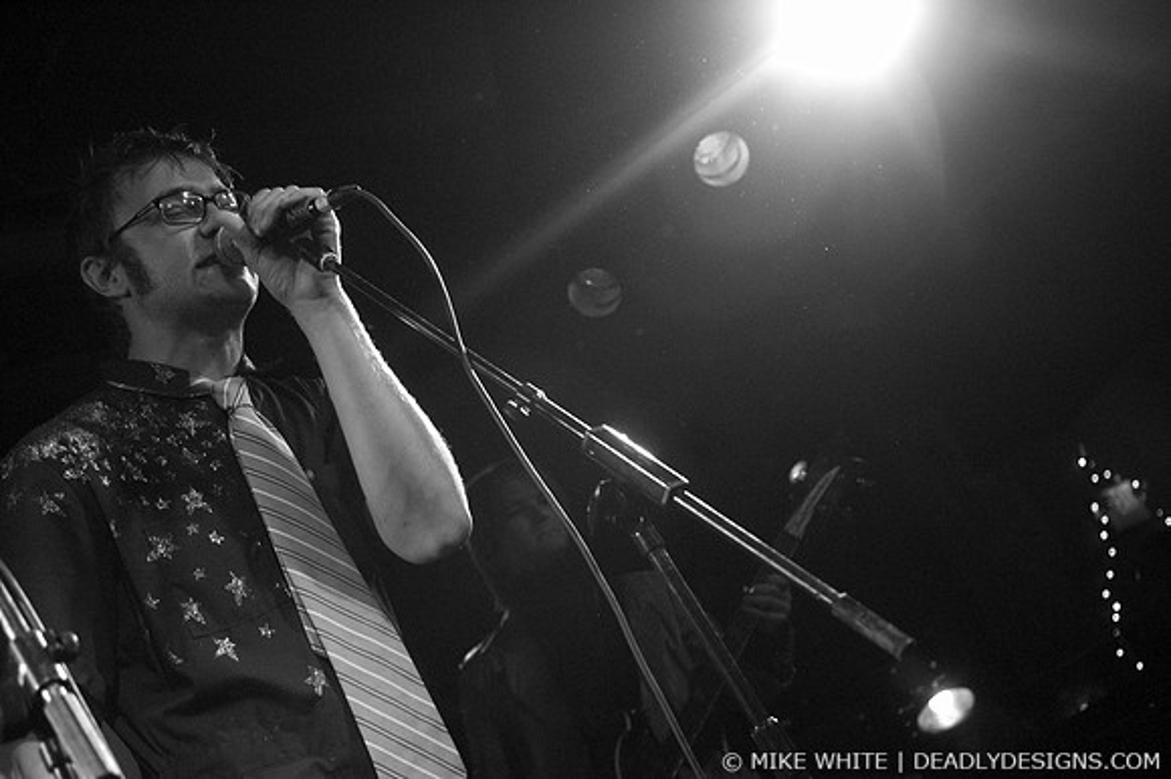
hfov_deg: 37.9
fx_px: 1707
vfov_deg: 25.7
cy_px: 390
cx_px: 586
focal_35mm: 52
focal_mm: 35
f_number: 2.8
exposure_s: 1/80
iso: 1600
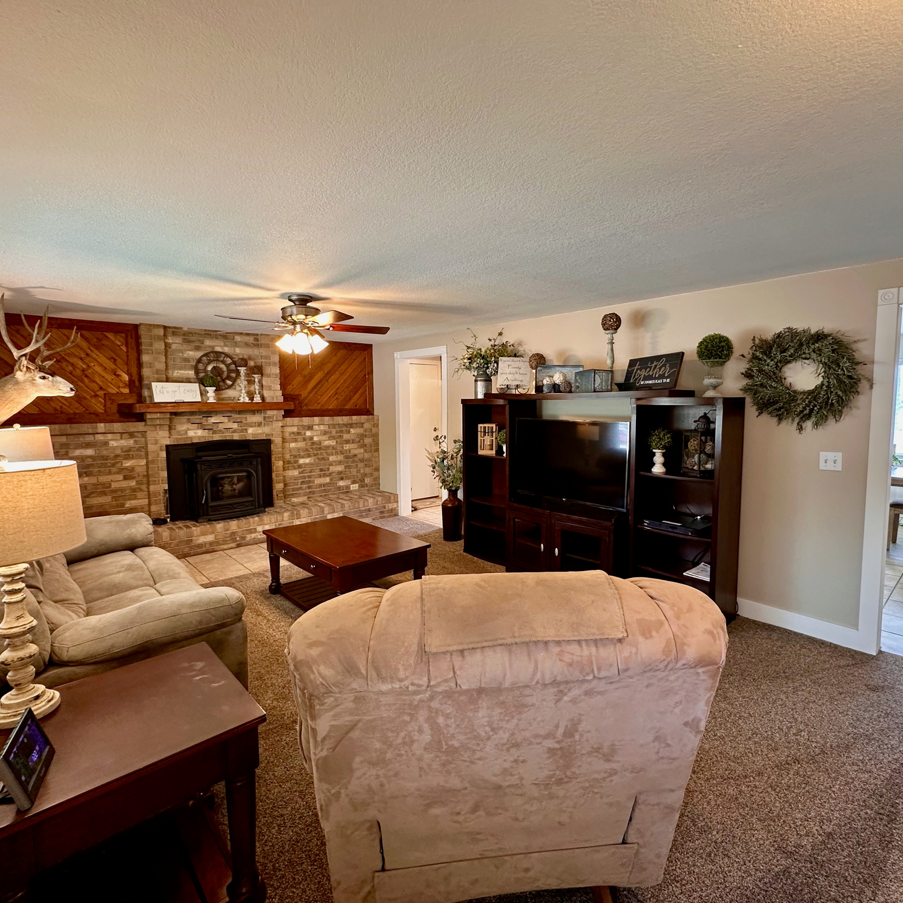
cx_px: 478
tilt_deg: -4.6
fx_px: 502
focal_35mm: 17
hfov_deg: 83.9
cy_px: 442
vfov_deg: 84.0
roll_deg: -0.2
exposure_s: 1/60
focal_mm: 2.22
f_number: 2.2
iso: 250
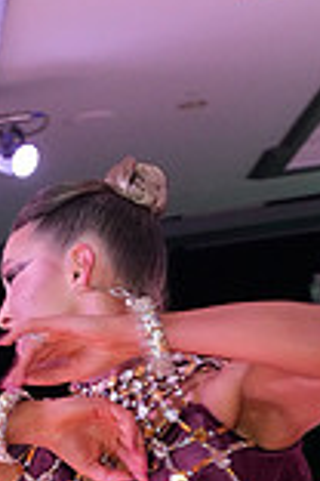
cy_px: 703
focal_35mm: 190
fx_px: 2533
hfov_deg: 7.1
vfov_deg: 10.5
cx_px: 435
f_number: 6.3
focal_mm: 51
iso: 5000
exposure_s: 1/250
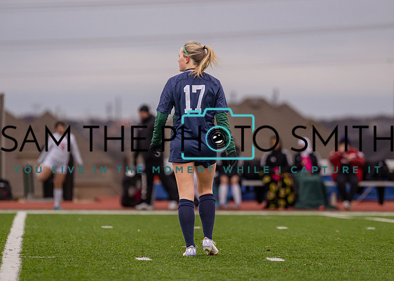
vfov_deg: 4.3
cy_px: 149
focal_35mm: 338
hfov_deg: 6.0
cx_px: 202
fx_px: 3780
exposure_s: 1/1600
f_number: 4
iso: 800
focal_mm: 276
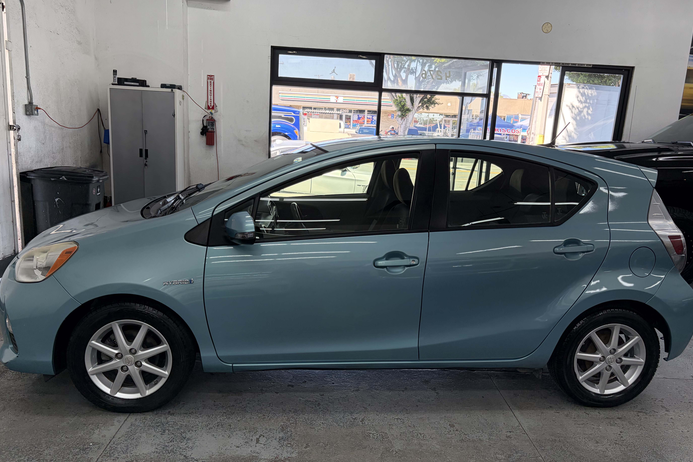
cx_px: 347
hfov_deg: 65.5
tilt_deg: -11.5
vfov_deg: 46.4
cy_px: 241
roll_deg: -3.4
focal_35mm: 28
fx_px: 539
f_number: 1.6
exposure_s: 1/230
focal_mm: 5.96
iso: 100
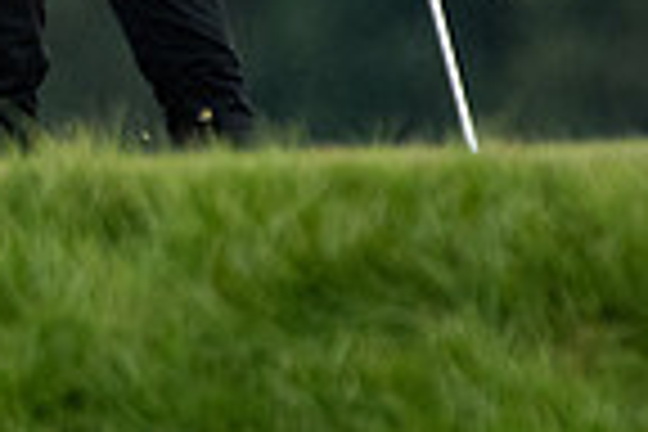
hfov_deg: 0.7
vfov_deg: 0.5
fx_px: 54500
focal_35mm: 3028
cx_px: -234
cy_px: -416
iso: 2000
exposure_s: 1/1600
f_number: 6.3
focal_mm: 500
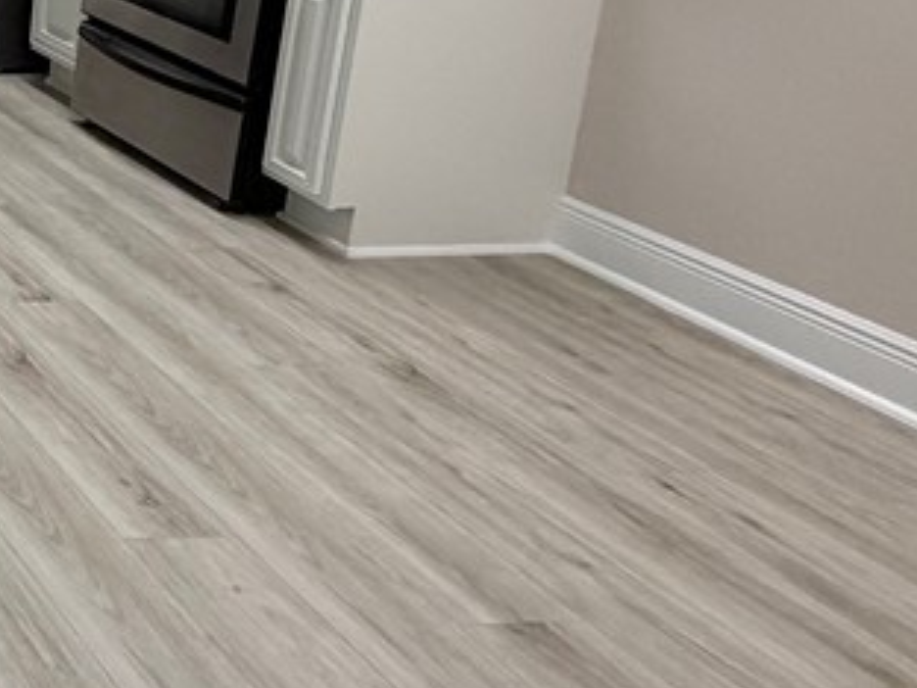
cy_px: -74
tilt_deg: -11.4
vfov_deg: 28.5
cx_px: -558
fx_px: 1219
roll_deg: +0.8
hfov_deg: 25.8
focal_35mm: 46
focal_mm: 2.22
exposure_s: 1/120
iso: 250
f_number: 2.2
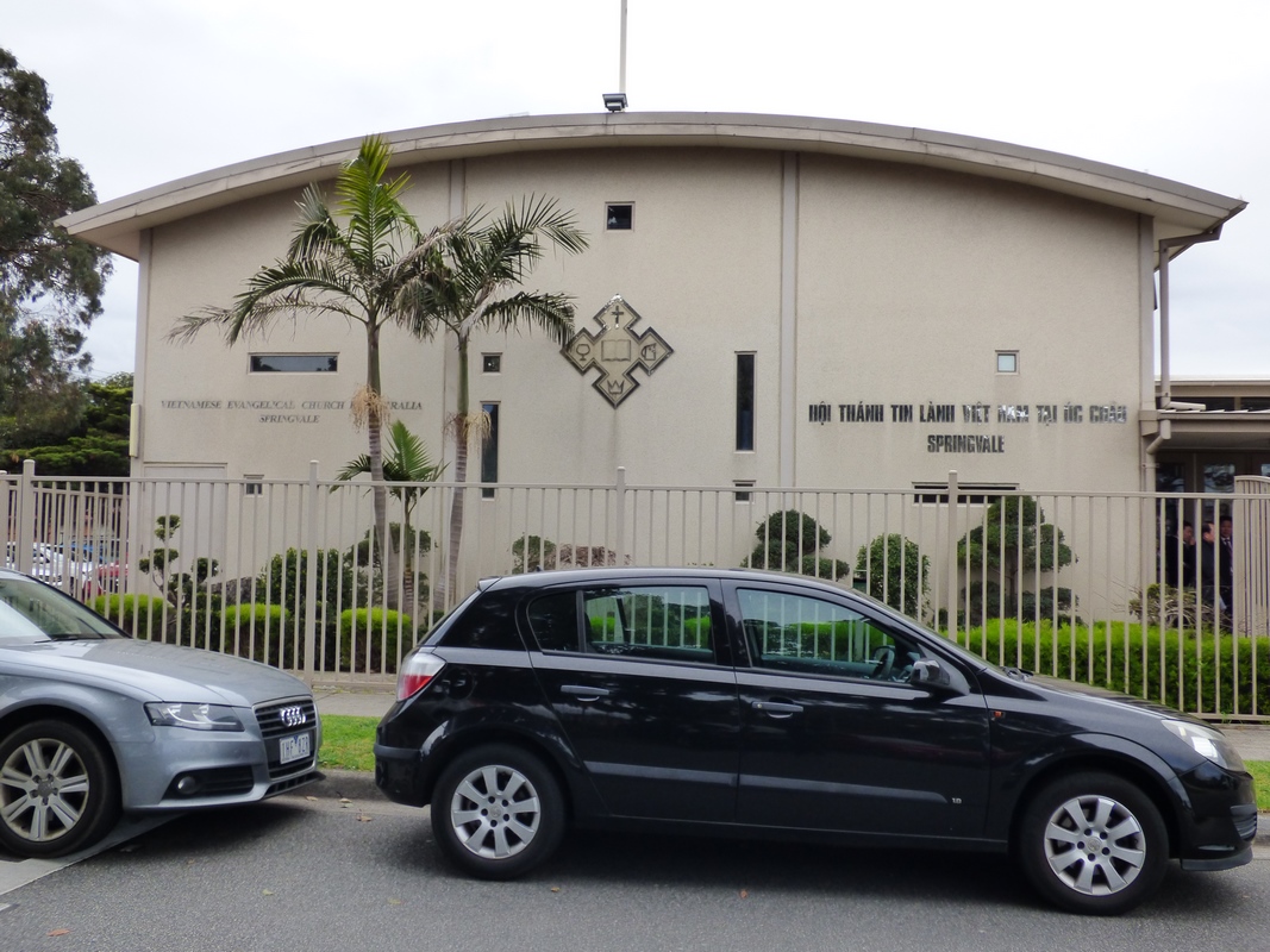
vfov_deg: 44.2
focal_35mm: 32
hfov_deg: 56.8
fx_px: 1174
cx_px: 635
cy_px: 476
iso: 200
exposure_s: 1/640
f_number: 3.3
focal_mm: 5.53
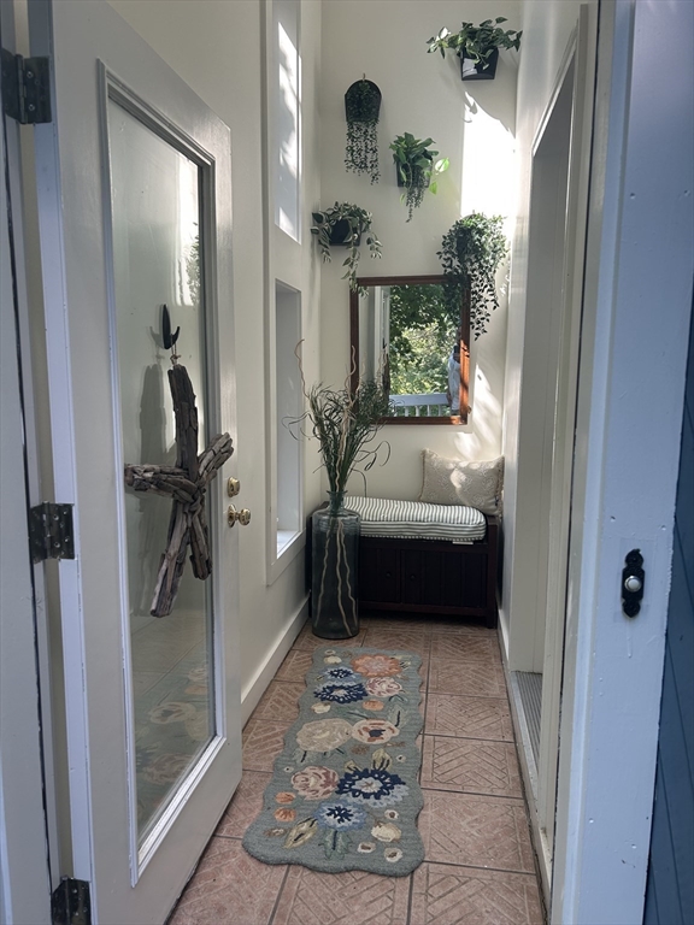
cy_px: 462
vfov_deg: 67.3
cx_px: 347
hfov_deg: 53.1
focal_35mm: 26
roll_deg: -0.9
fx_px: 695
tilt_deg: -9.0
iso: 32
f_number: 1.5
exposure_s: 1/130
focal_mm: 5.7
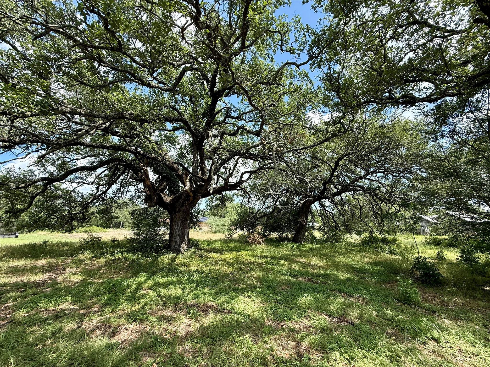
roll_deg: -1.1
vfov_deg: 85.7
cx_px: 245
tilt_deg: +13.1
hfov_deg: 102.1
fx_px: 198
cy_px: 184
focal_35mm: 14
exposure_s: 1/717
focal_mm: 2.22
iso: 64
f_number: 2.2
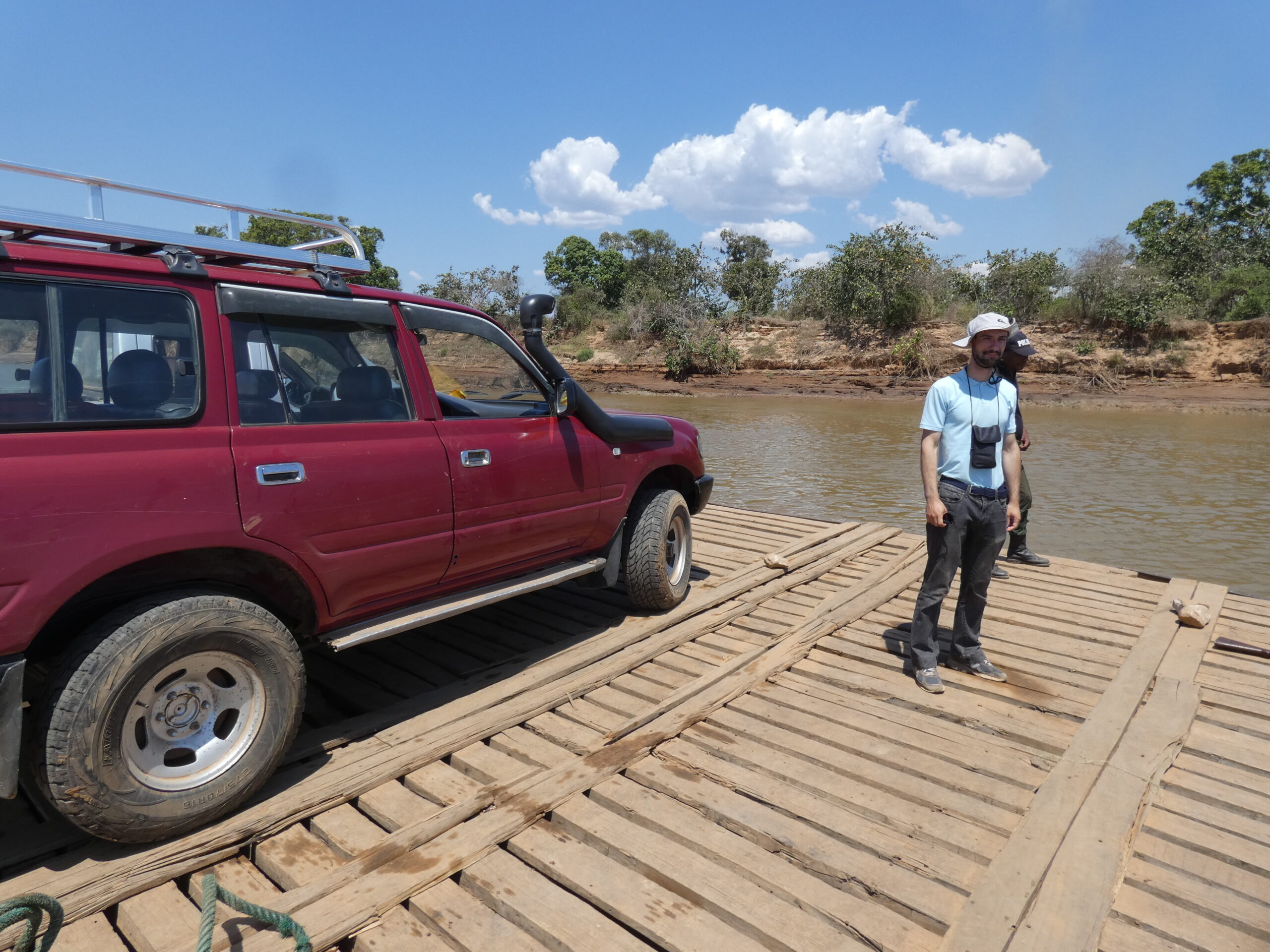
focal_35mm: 20
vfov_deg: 66.0
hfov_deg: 81.7
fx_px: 734
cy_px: 476
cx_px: 635
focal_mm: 3.6
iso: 80
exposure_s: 1/800
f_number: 4
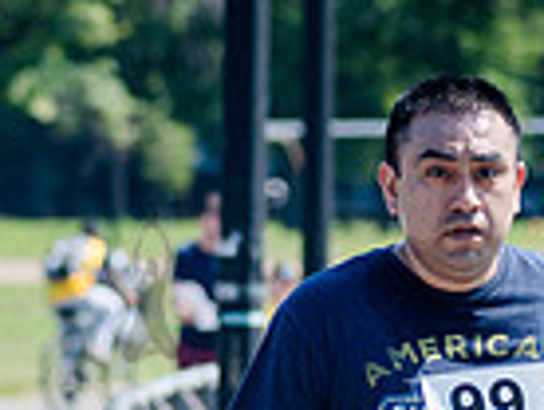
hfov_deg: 3.3
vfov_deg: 2.5
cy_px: 653
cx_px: -28
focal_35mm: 593
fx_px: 9335
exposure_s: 1/1250
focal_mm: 112
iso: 200
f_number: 4
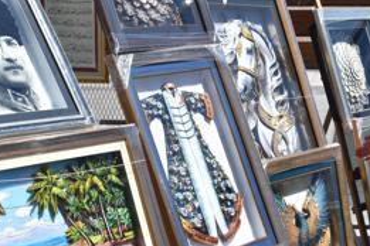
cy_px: 130
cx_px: 289
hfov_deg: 19.1
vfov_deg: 12.9
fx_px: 1089
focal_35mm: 106
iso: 140
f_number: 8
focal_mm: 30
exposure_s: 1/500
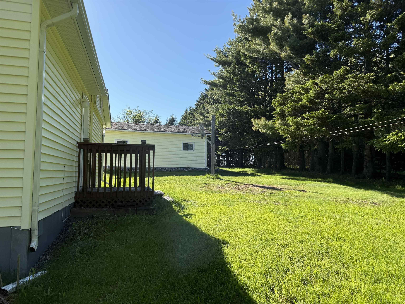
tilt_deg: +3.4
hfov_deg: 71.6
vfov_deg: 56.8
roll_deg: +0.2
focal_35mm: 24
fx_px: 281
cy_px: 152
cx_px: 202
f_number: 1.78
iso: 100
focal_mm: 6.76
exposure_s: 1/2370
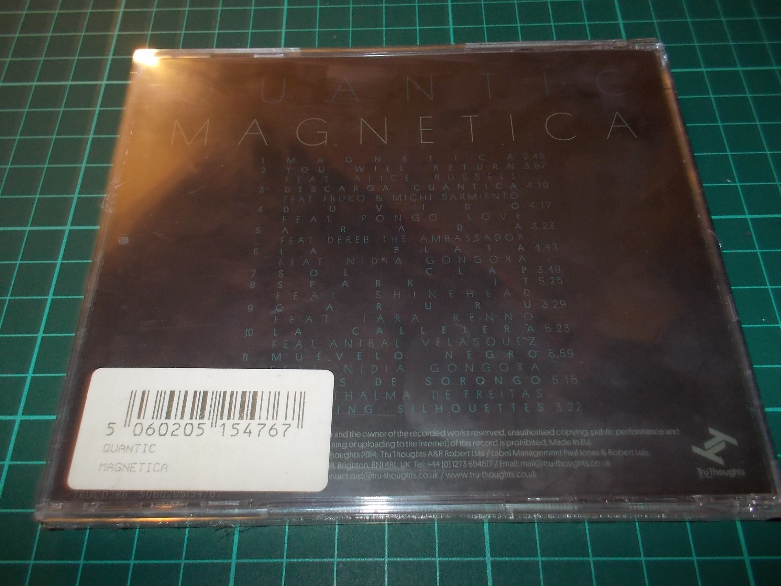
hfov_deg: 61.7
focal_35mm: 29
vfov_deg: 48.2
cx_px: 390
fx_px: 654
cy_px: 293
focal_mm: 4.1
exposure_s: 1/30
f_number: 3.3
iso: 200
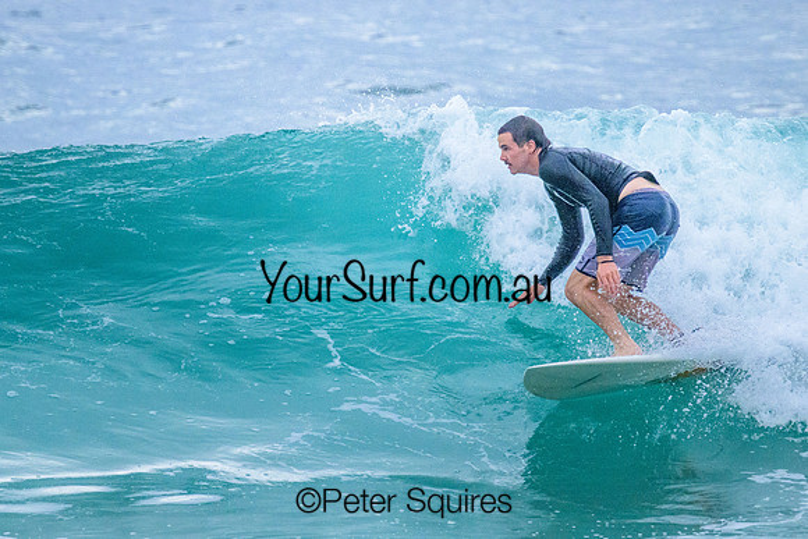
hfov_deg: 2.0
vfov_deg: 1.4
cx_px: 417
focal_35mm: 1011
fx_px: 22692
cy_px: 226
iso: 5600
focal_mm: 800
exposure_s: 1/2000
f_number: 11
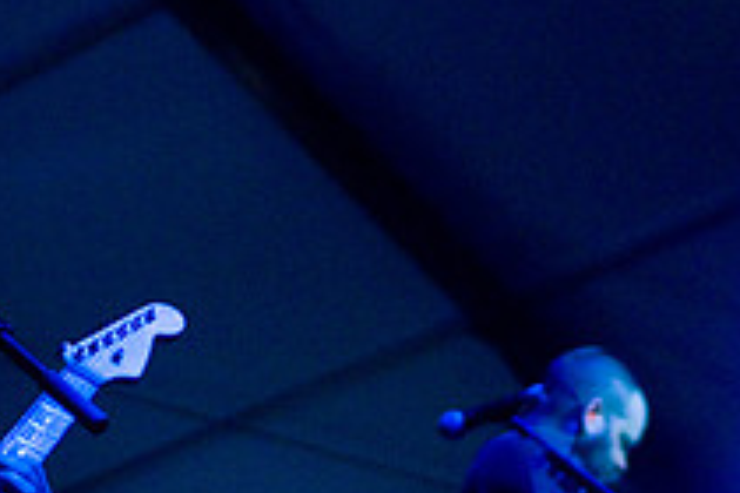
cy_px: 386
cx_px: 243
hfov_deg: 16.5
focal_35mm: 124
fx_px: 2549
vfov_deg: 11.0
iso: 1600
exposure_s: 1/50
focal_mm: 30
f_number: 1.4
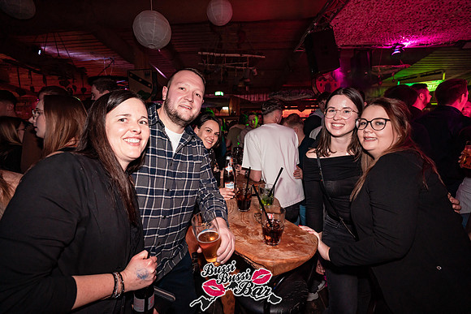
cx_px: 236
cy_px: 157
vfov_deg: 73.8
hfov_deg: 96.7
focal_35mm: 16
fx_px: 209
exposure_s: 1/60
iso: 1600
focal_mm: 16
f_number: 4.5
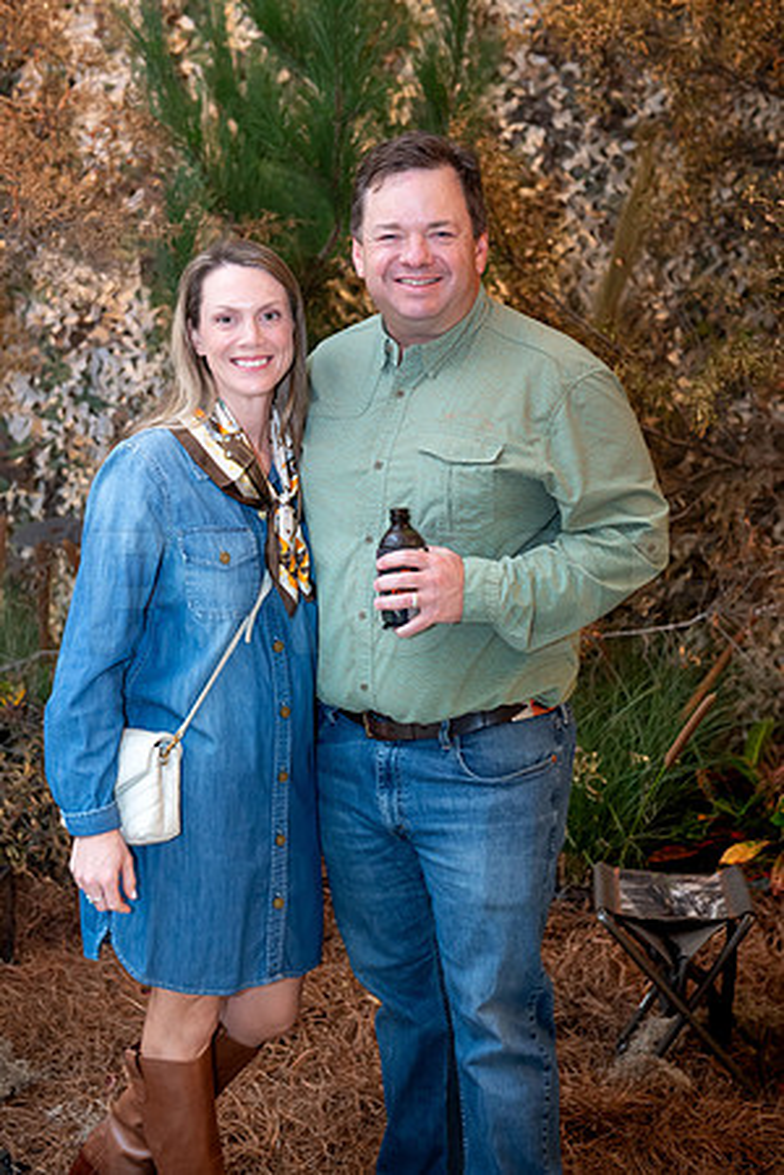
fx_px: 1895
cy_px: 588
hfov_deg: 23.4
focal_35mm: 58
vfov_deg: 34.5
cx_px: 392
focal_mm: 58
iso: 3200
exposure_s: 1/100
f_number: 4.5
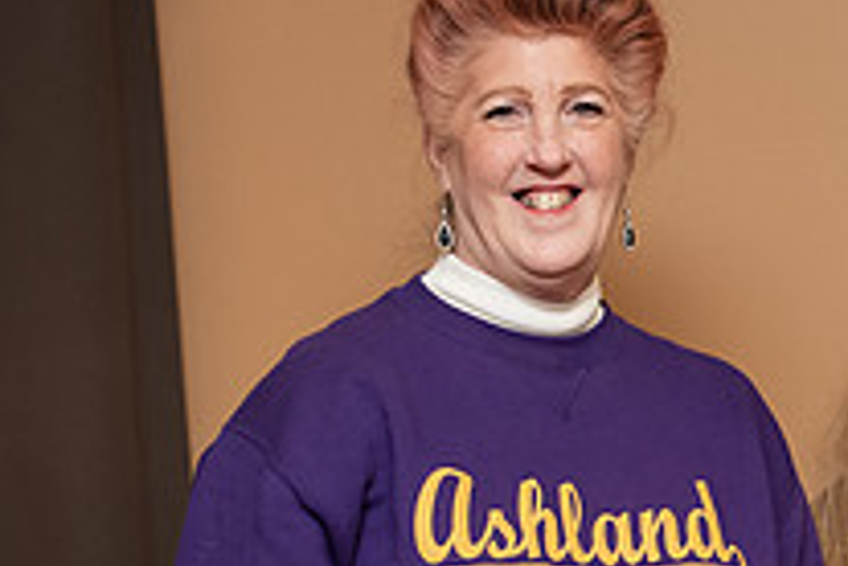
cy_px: 543
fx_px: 4617
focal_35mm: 196
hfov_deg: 10.3
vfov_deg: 7.0
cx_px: 1086
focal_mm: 70
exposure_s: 1/160
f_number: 4.5
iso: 1250
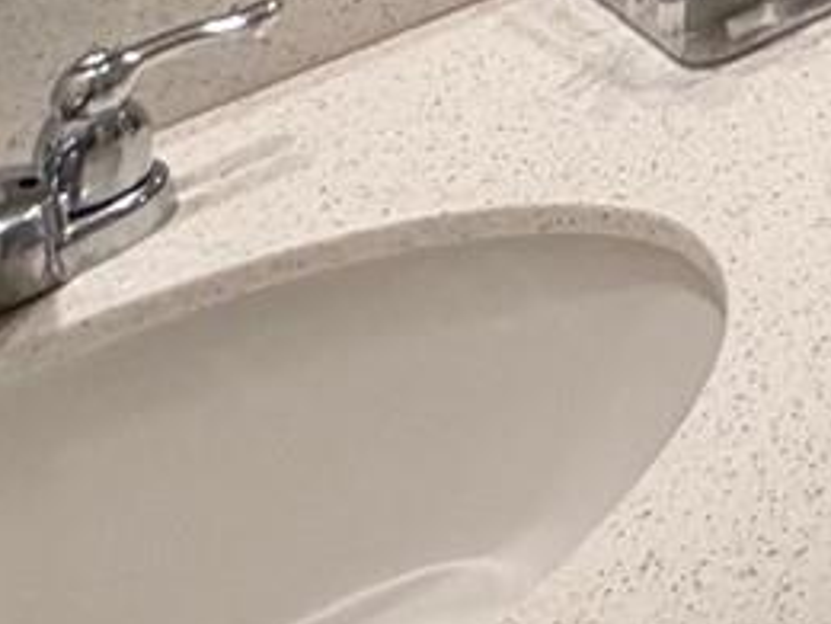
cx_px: 1934
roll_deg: -0.1
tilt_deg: -0.3
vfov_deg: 11.4
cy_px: -1174
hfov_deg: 15.0
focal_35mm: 86
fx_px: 2065
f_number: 2.2
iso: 200
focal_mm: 2.22
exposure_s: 1/120
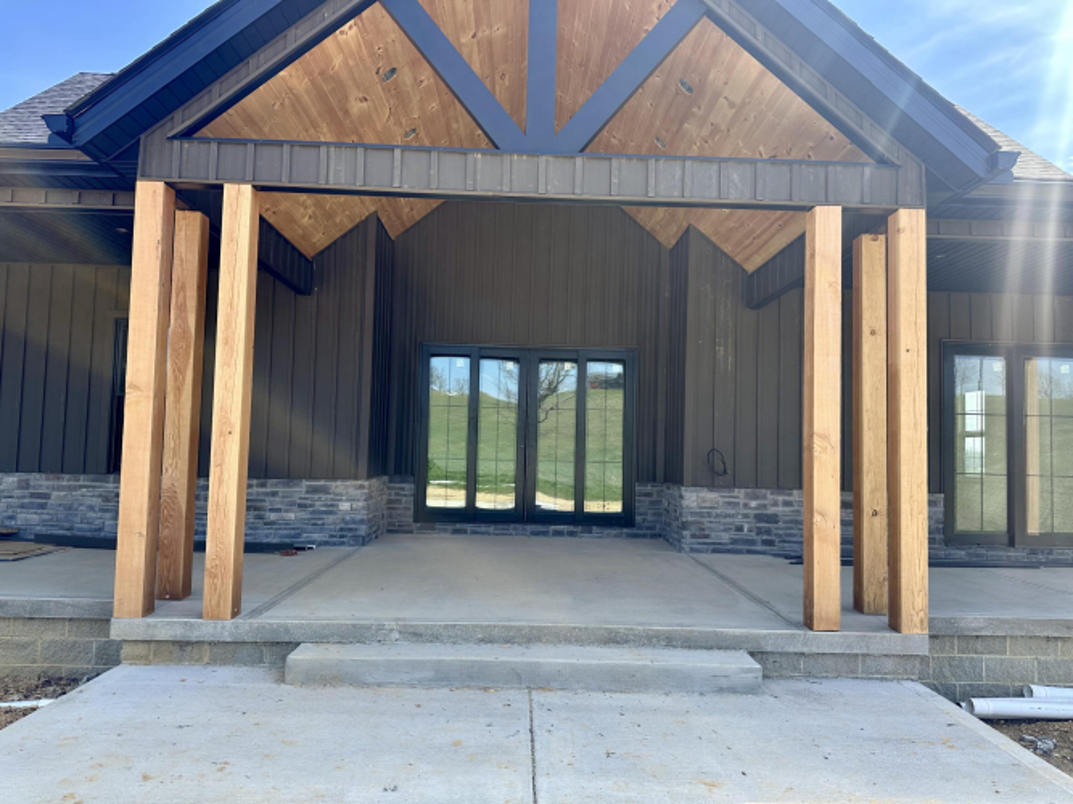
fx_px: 744
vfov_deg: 56.8
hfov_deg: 71.6
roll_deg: -1.6
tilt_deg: +4.5
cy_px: 402
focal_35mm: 24
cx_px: 536
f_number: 1.78
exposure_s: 1/1040
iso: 80
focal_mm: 6.86
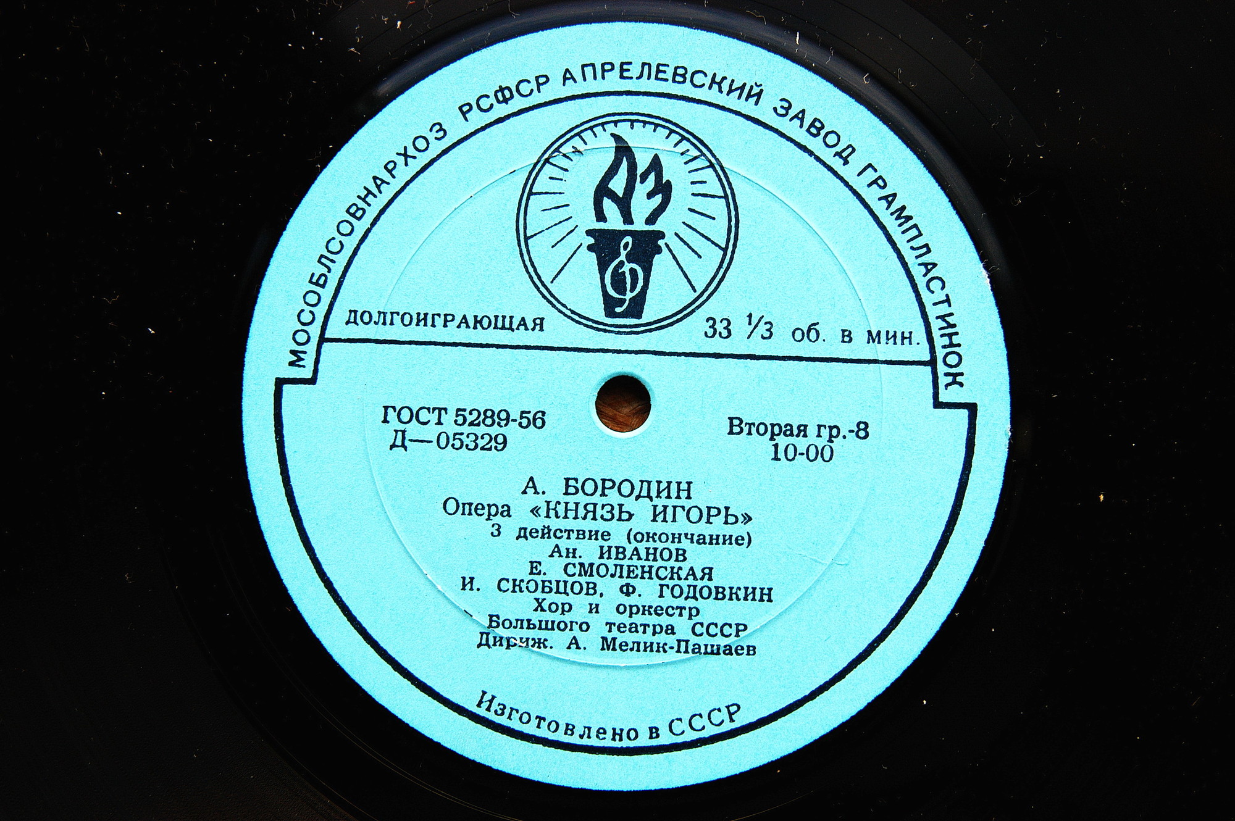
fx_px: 1800
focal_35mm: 52
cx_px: 618
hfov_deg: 37.9
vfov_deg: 25.7
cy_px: 410
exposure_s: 1/80
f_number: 4.5
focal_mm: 35
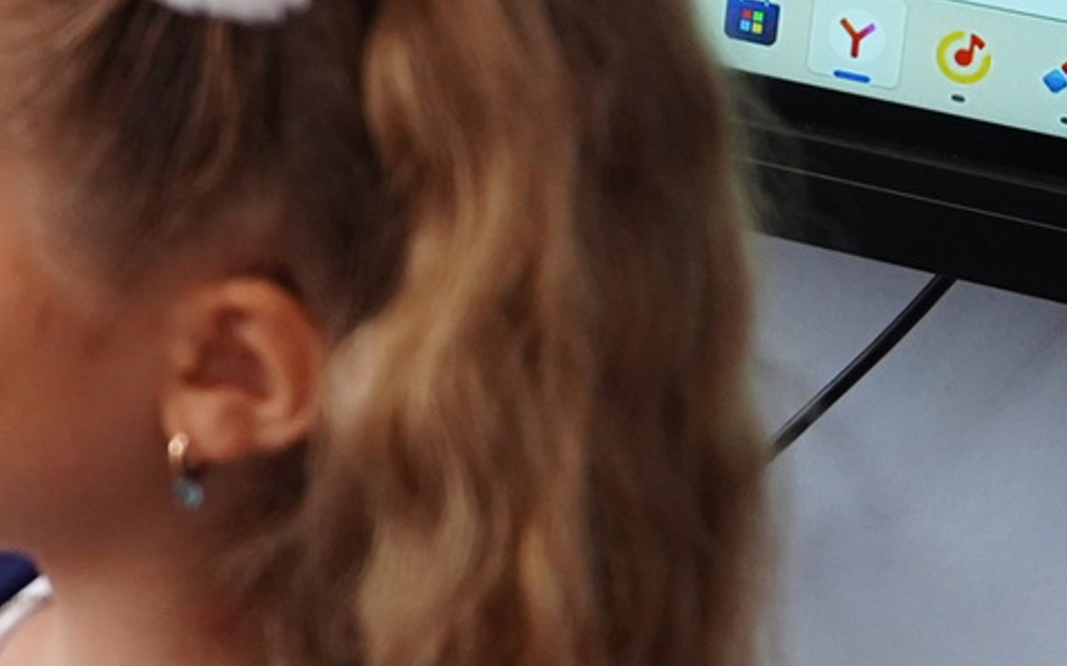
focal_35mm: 192
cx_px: -1769
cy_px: -147
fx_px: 5581
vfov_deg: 6.8
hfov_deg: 9.4
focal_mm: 35
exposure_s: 1/320
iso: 1600
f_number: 3.5
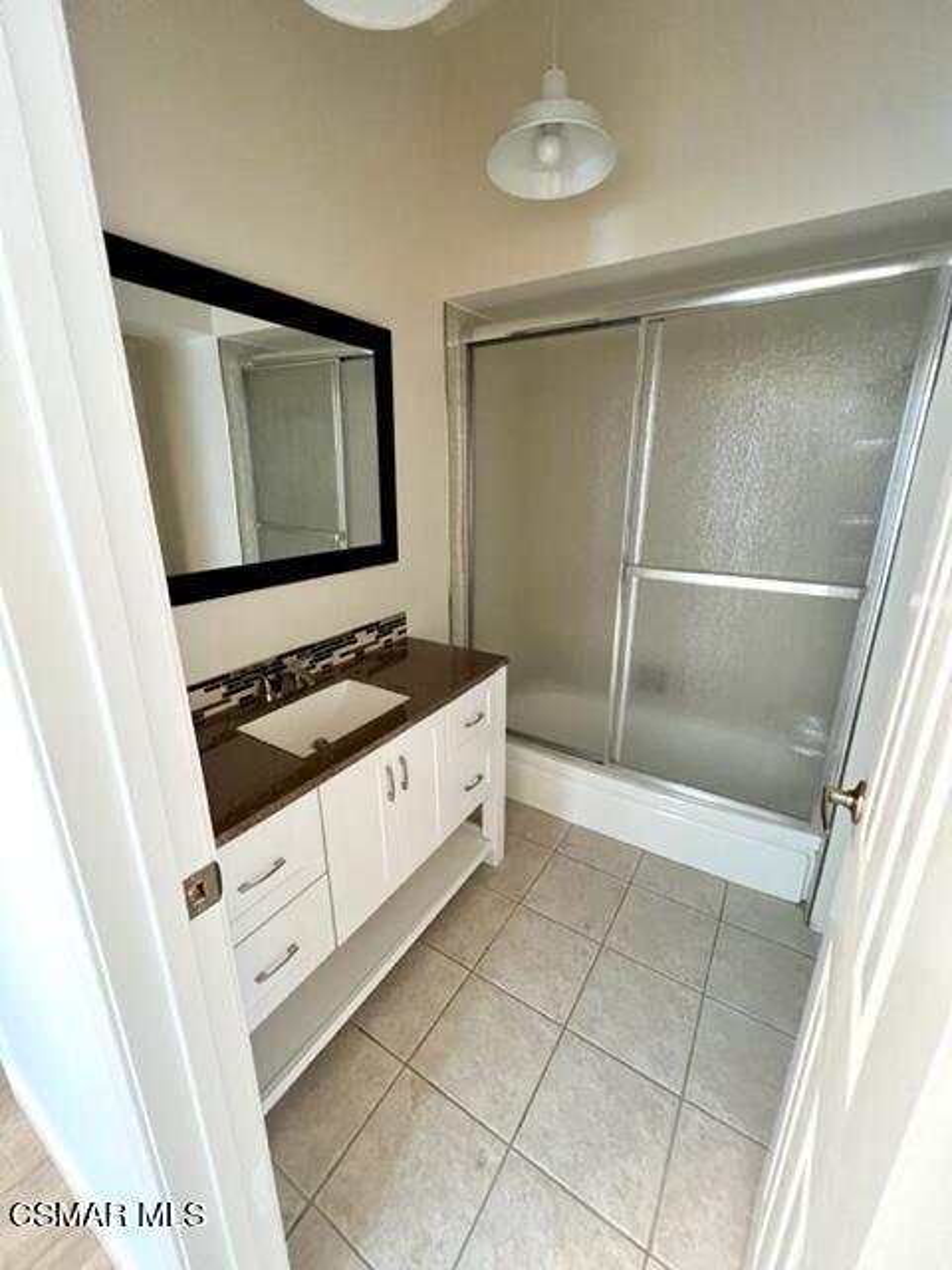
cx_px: 476
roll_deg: +0.4
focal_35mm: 13
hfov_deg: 89.9
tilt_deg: -16.3
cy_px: 635
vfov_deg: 106.2
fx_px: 477
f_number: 1.8
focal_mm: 1.57
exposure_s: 1/40
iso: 640
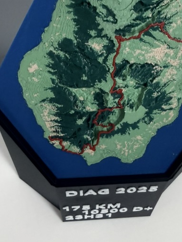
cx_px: 114
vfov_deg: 39.6
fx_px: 336
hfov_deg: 30.1
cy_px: 112
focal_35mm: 48
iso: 400
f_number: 2.2
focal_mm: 2.22
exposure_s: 1/60
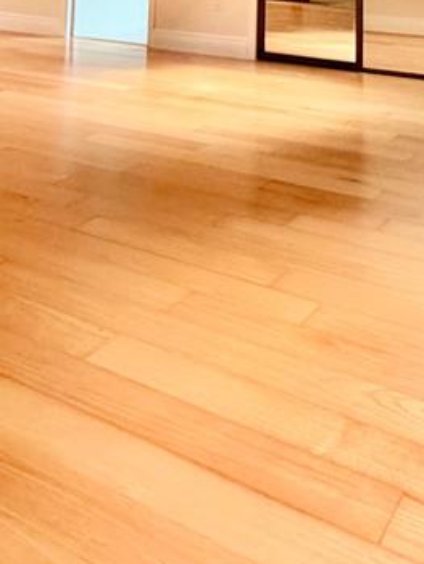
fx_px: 783
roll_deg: -1.7
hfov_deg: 30.3
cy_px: -150
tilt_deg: +7.4
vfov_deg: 31.5
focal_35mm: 48
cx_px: 184
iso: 640
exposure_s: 1/60
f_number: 2.2
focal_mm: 2.22
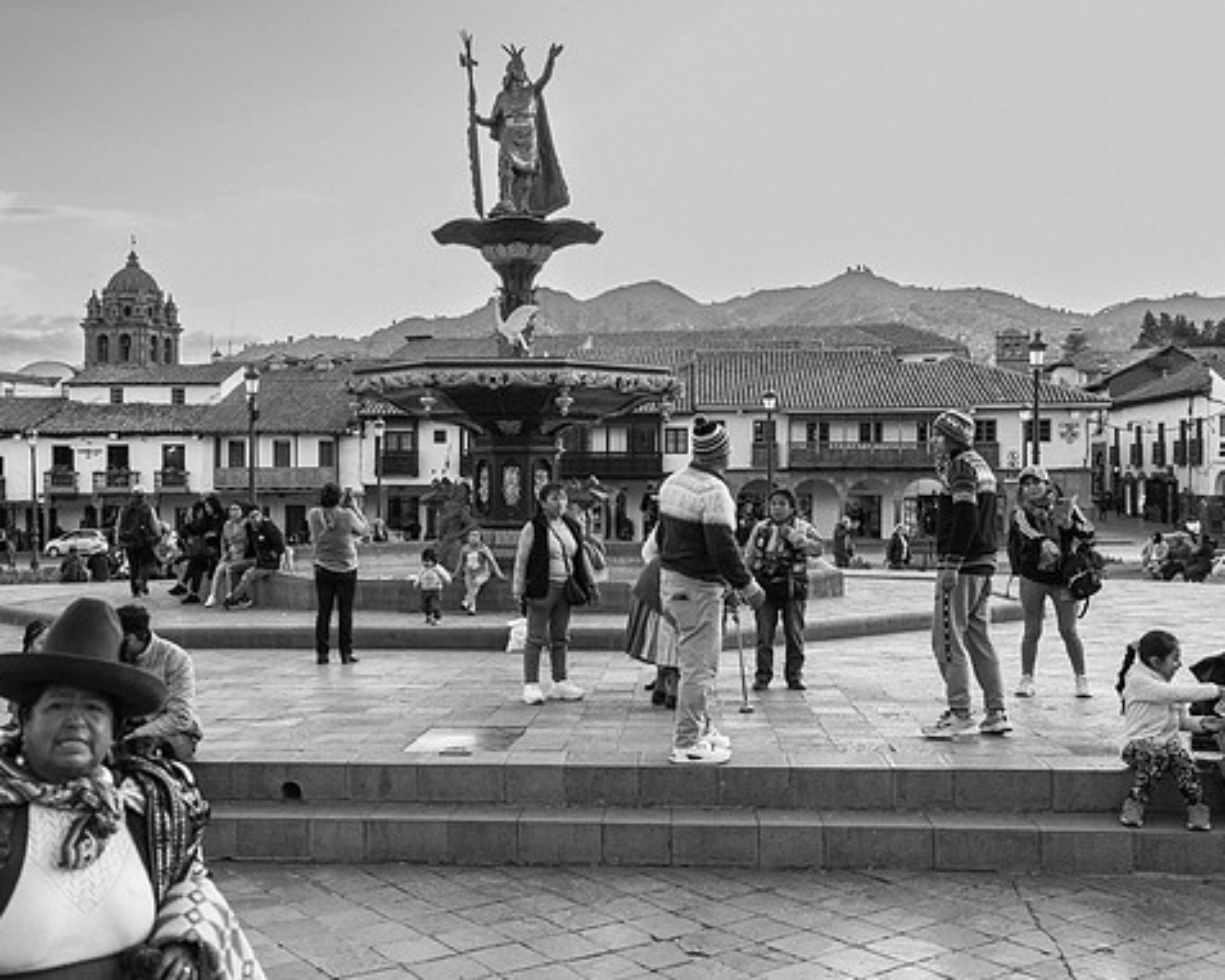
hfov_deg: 52.6
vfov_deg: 43.4
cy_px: 475
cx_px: 524
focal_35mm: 34
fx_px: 1233
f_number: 2.8
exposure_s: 1/250
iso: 320
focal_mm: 19.6
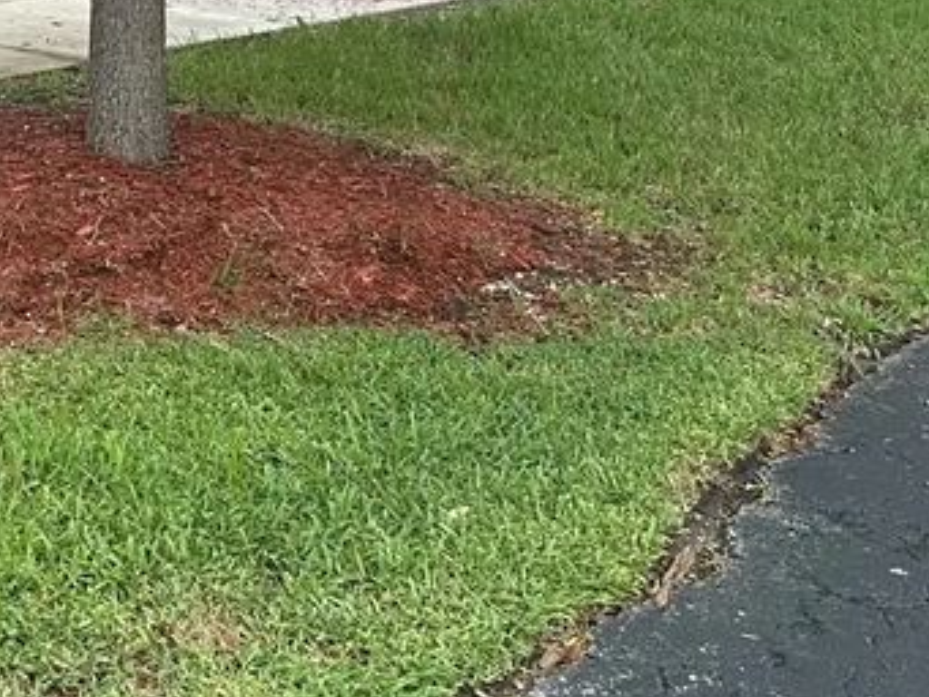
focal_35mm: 72
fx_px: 1933
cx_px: -226
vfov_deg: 18.8
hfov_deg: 24.2
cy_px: -237
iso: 80
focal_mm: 6.86
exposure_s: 1/1453
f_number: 1.78
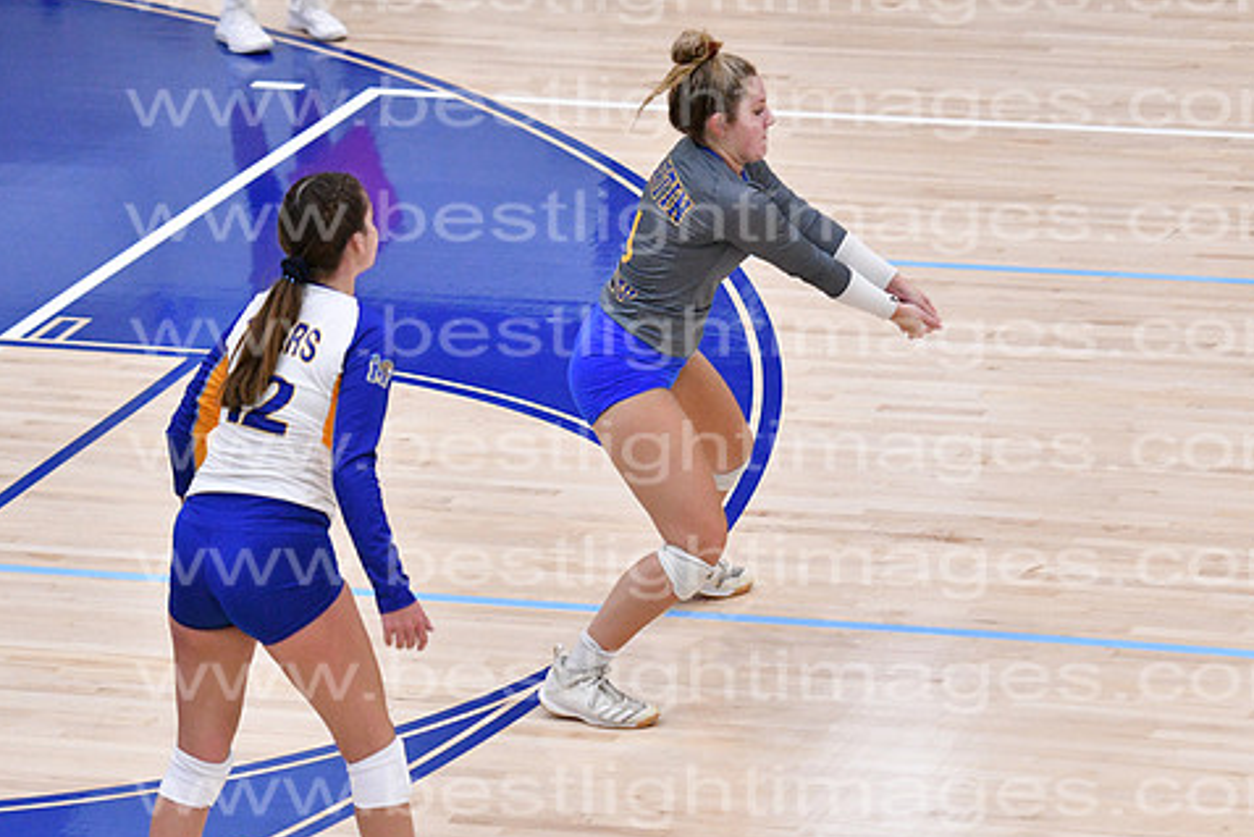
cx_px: 729
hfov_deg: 9.3
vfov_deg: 6.2
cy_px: 395
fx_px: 7735
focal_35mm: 222
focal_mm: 122
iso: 6400
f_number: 3.2
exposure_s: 1/1000
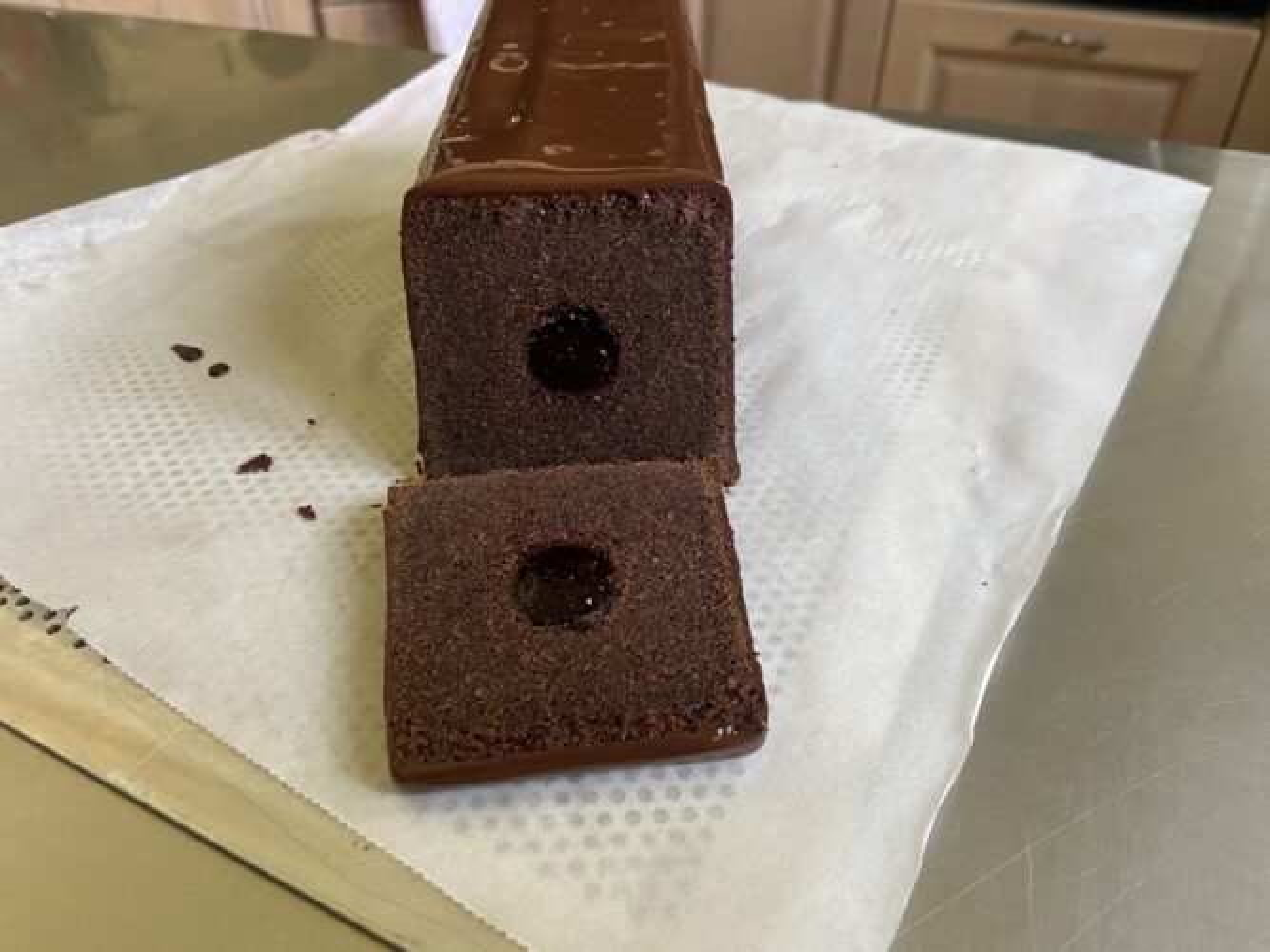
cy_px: 476
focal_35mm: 26
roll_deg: -0.9
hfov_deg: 67.3
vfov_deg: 53.0
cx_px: 635
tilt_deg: -39.2
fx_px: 954
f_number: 1.8
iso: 200
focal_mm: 4.25
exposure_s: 1/60
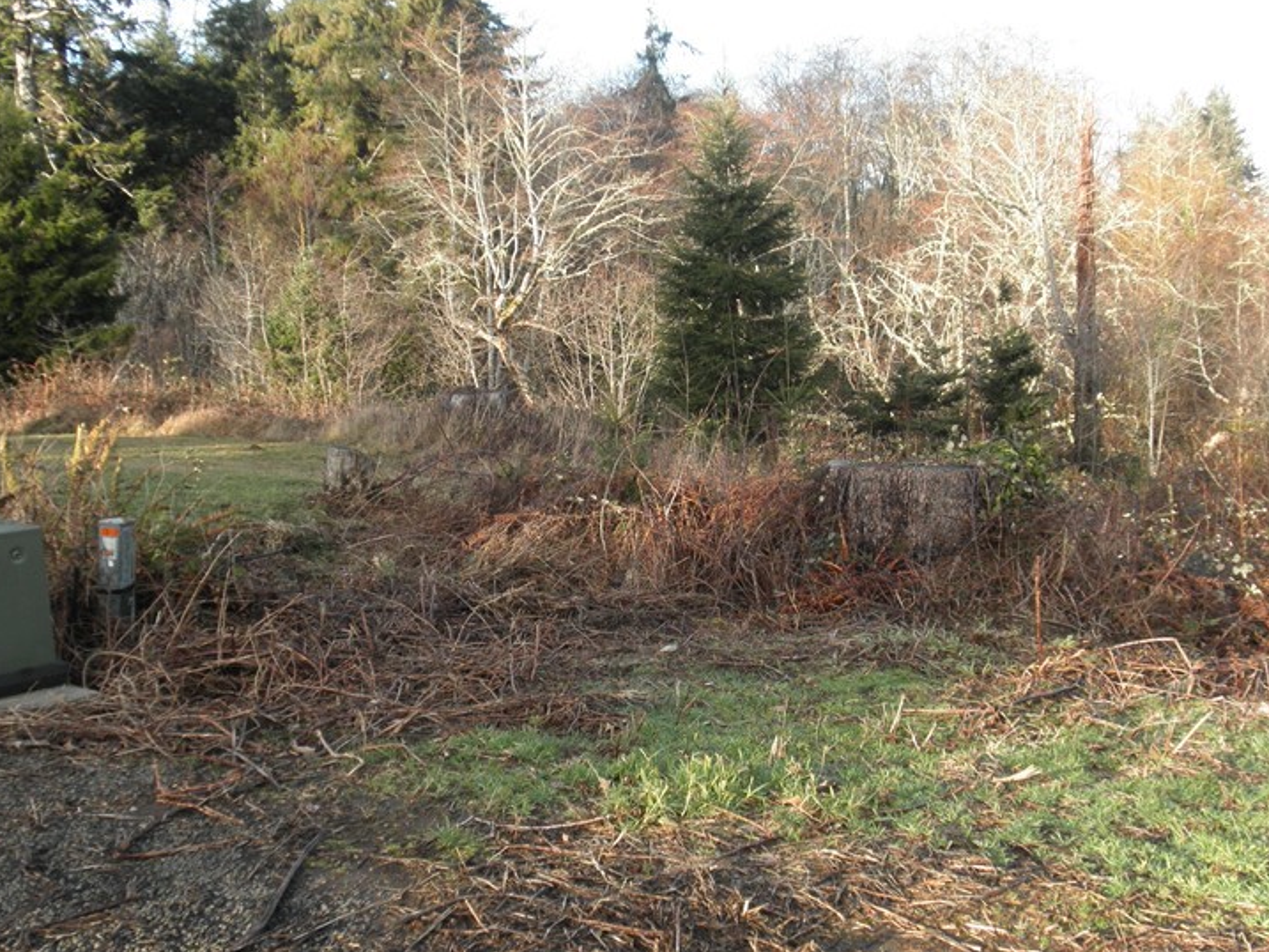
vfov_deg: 36.0
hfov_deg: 46.8
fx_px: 1467
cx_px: 658
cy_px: 448
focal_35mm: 40
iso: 64
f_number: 3
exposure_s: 1/160
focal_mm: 5
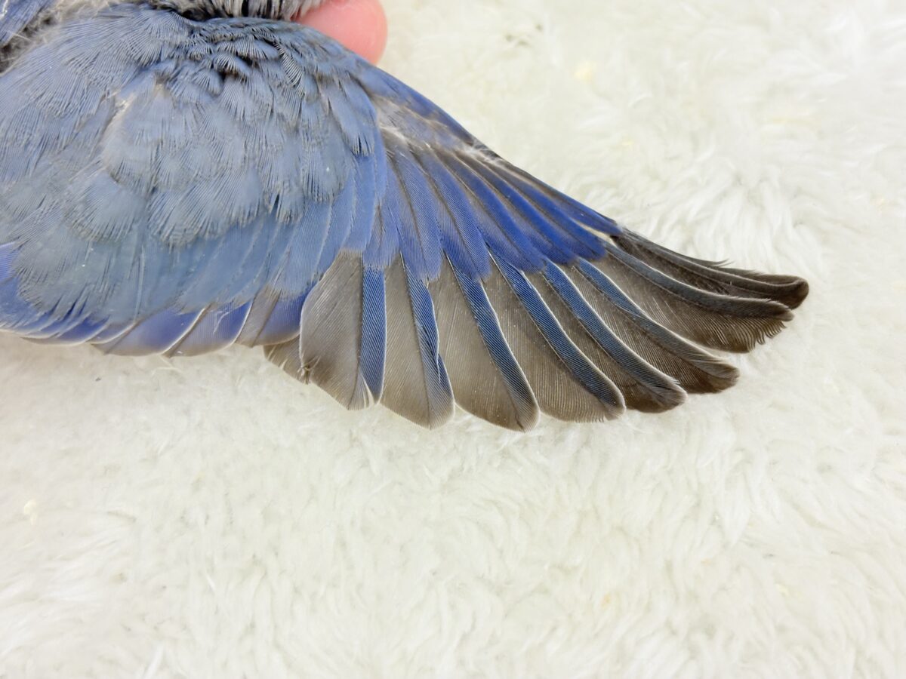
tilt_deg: -53.4
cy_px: 340
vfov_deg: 28.0
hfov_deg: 36.8
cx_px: 453
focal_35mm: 52
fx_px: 1361
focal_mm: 5.96
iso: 50
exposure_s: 1/50
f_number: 1.6
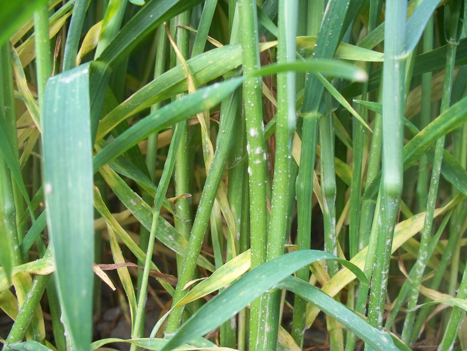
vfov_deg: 39.7
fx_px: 486
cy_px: 176
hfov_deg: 51.3
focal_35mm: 36
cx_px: 234
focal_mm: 7.54
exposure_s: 1/60
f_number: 2.8
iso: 250
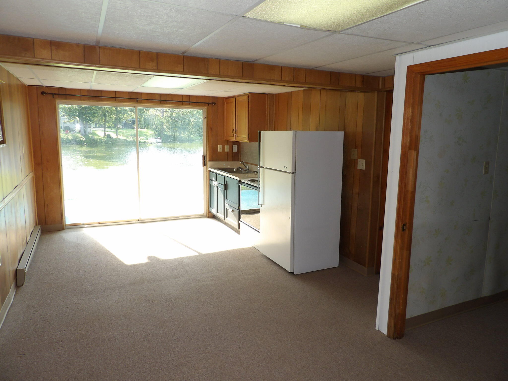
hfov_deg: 71.6
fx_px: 352
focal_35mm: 24
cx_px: 254
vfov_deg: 56.8
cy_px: 190
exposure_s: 1/73
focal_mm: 4.3
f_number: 3.2
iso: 100
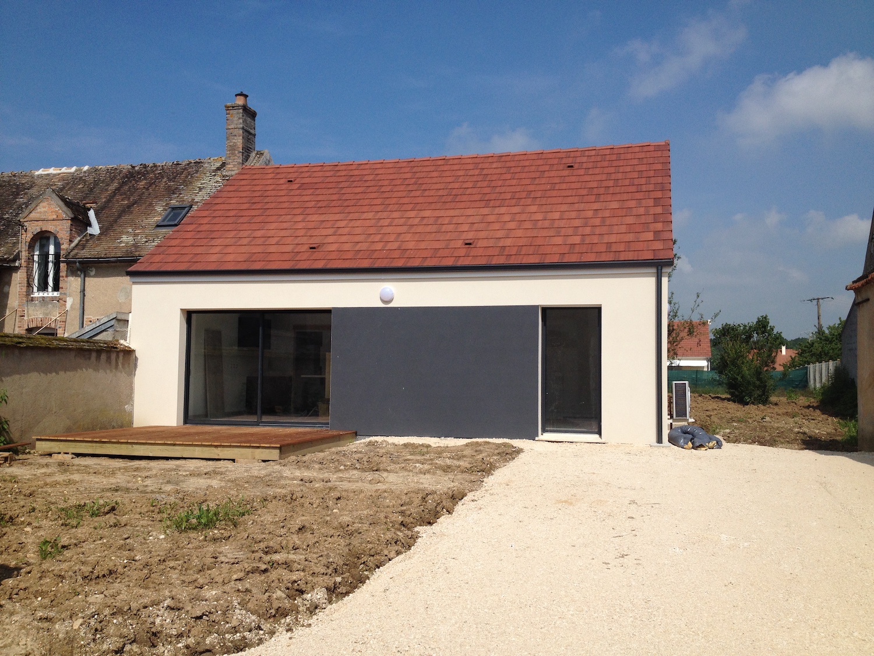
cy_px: 328
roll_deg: -1.1
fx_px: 884
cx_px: 437
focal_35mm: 35
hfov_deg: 52.6
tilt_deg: +1.8
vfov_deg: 40.7
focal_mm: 4.28
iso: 50
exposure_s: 1/3247
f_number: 2.4
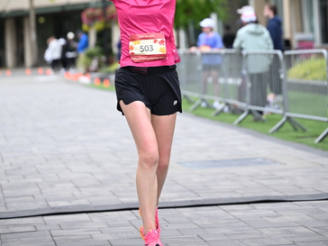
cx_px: 164
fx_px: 1364
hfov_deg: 13.7
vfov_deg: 10.2
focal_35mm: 144
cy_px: 5
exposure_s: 1/2000
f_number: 2.8
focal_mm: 99
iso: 640
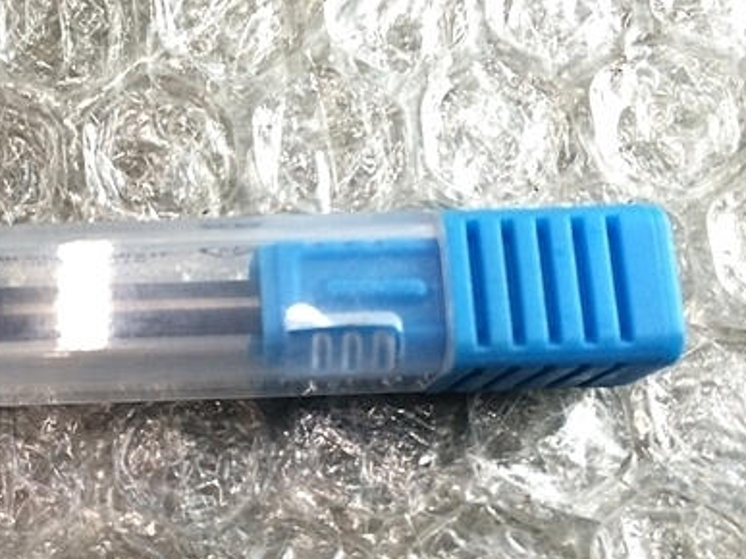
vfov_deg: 30.1
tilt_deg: -78.1
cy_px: 353
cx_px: 143
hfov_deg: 38.1
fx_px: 1034
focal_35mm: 48
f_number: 2.2
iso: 125
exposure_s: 1/30
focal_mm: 4.15
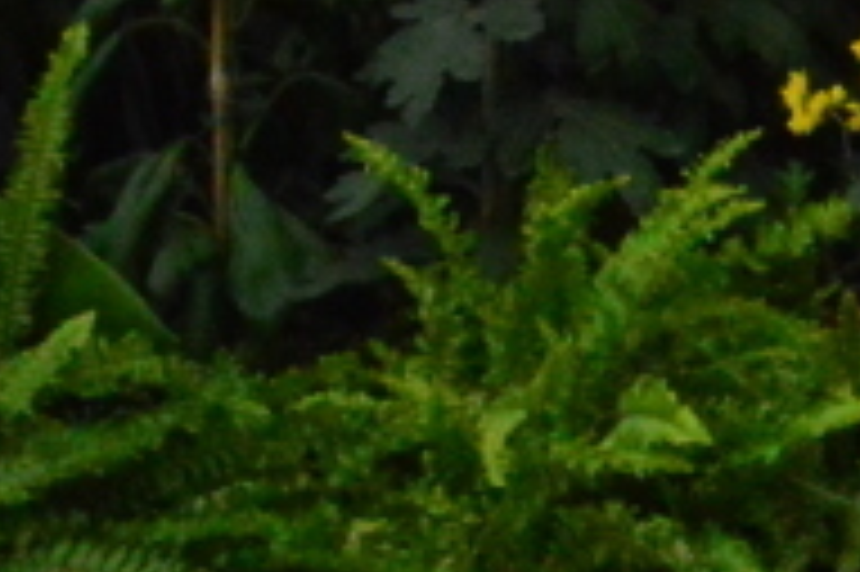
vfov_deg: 4.2
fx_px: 7662
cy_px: -345
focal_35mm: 321
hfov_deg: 6.2
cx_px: 2035
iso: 6400
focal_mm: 40
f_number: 29
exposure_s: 1/250
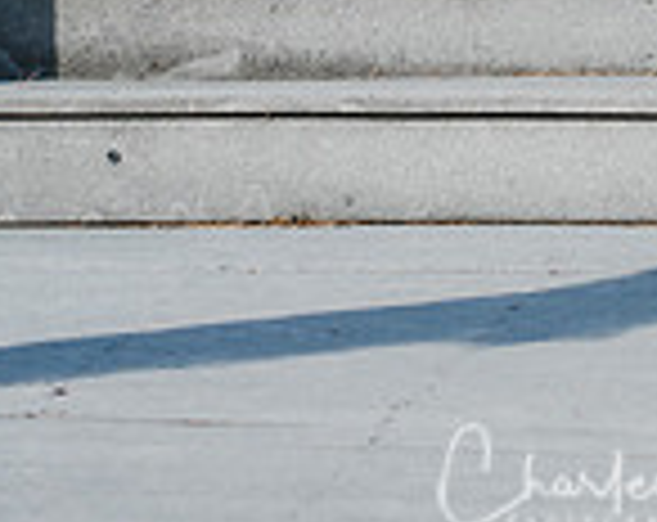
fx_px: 8863
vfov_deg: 3.4
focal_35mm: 457
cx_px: 648
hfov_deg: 4.2
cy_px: -441
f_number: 4
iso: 200
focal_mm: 105
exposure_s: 1/1000
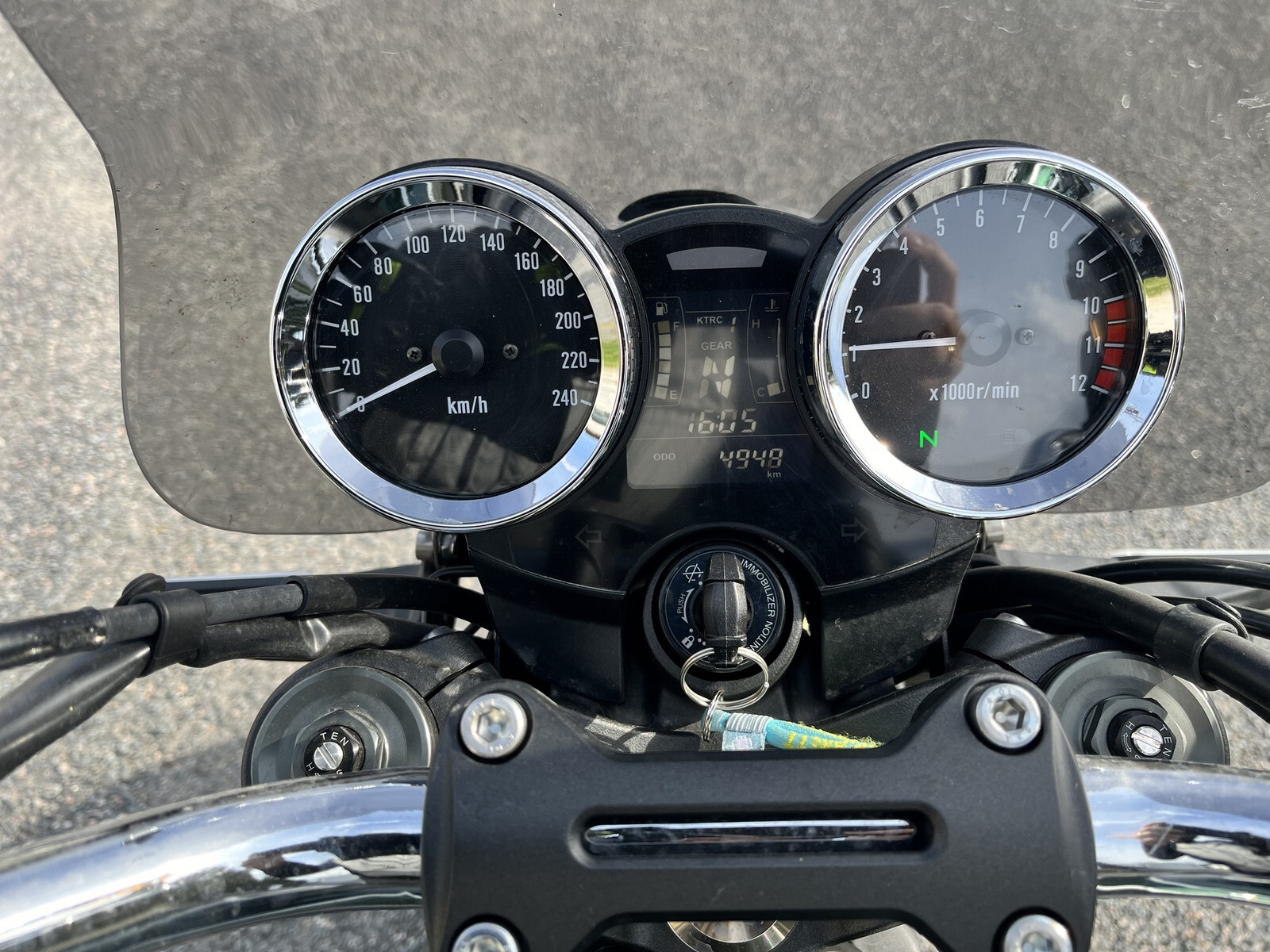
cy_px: 476
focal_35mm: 26
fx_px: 954
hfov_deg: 67.3
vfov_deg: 53.1
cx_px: 635
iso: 50
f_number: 1.6
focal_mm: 5.1
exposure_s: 1/766
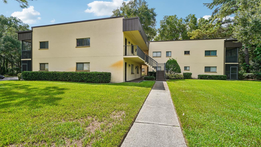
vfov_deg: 67.1
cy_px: 70
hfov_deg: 99.4
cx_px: 130
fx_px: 111
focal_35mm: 16
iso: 100
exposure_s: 1/200
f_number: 8
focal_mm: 10
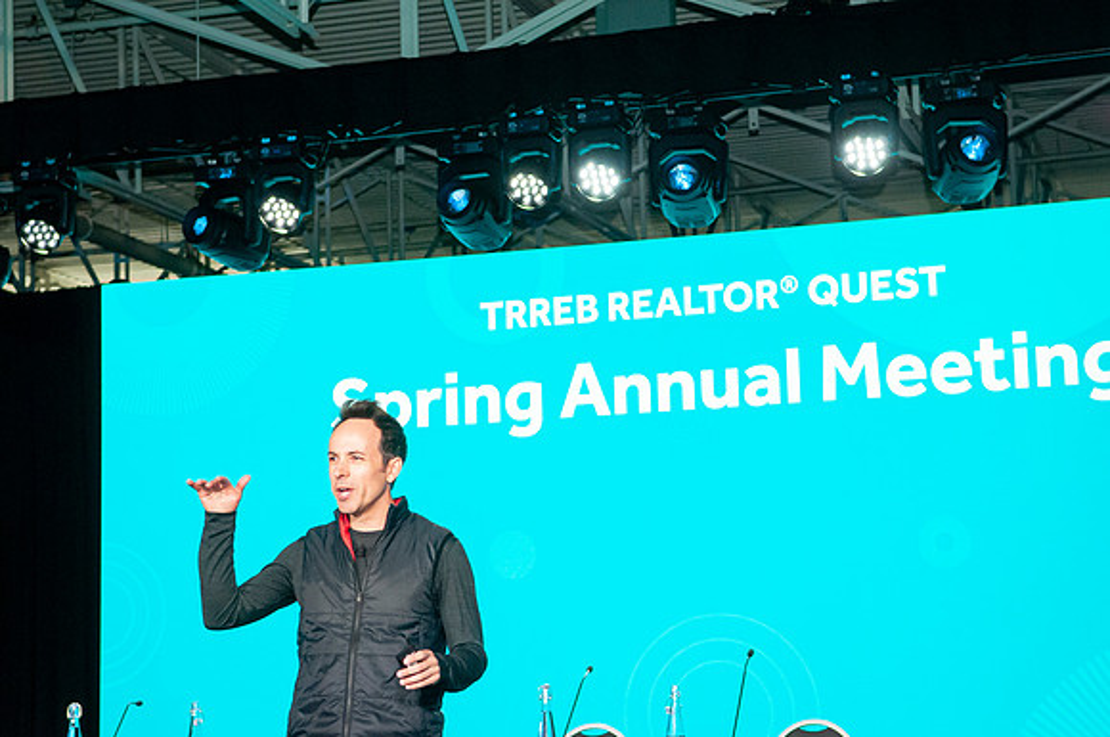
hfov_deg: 26.0
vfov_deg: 17.4
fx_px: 2402
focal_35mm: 78
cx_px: 555
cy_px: 368
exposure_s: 1/250
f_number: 4.5
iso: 1600
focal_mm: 52
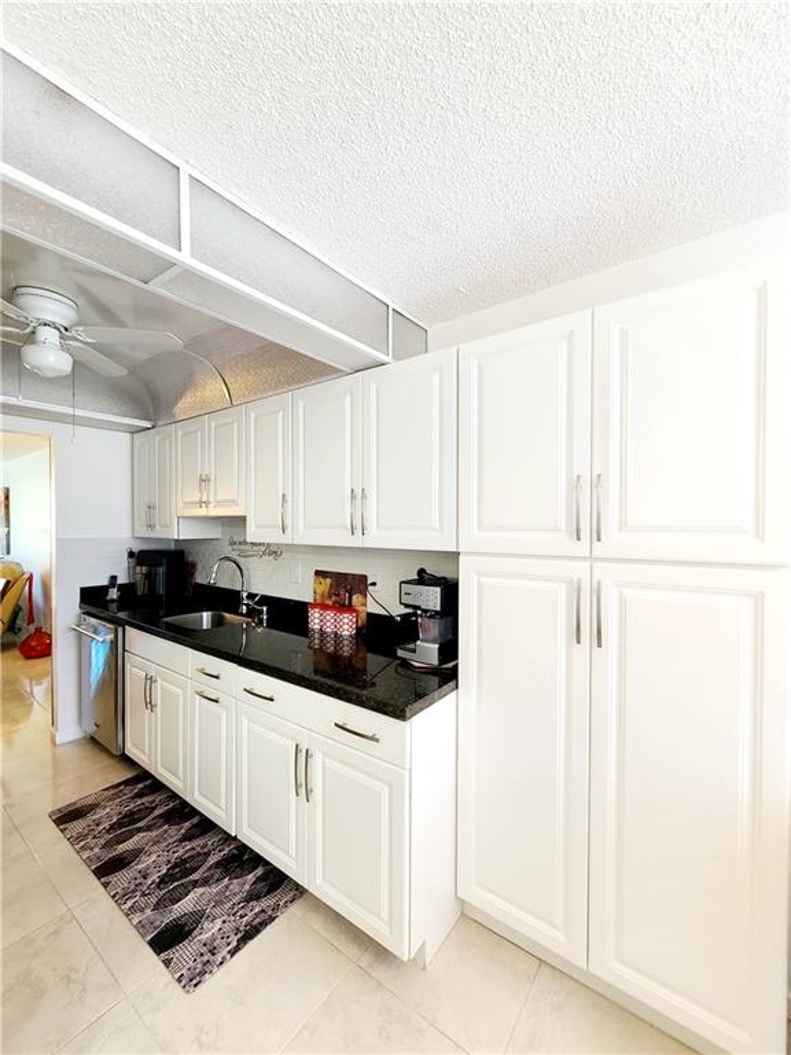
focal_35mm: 13
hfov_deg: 89.9
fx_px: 396
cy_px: 528
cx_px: 396
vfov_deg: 106.2
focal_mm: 2.2
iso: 320
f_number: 2.2
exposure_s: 1/60.2
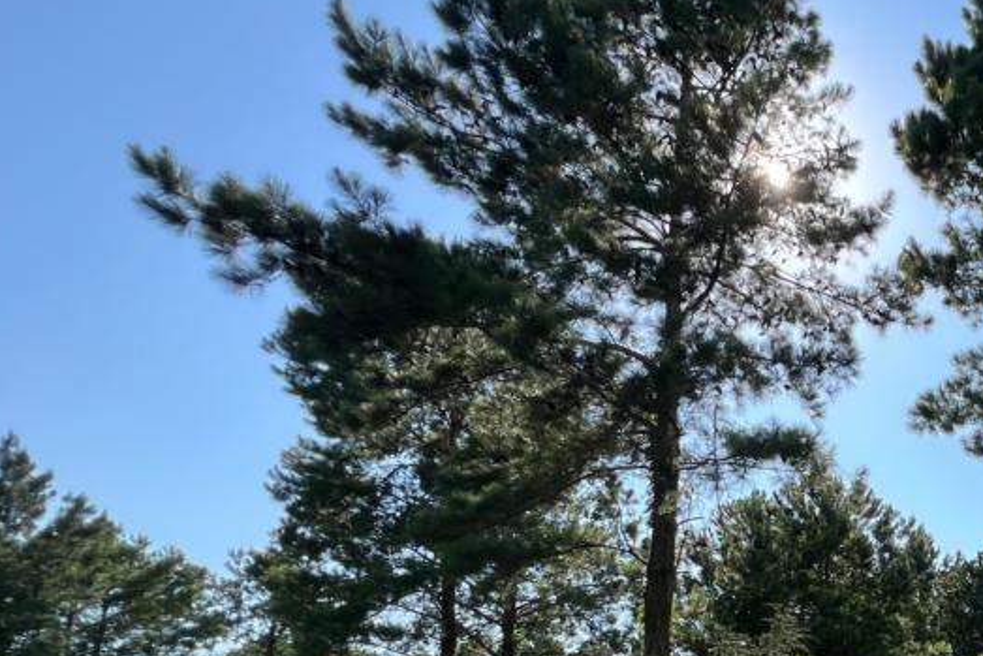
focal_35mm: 31
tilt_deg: +9.2
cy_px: 679
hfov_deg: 46.6
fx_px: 847
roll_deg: +1.6
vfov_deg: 37.2
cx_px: 1051
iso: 32
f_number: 1.8
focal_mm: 1.57
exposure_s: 1/834
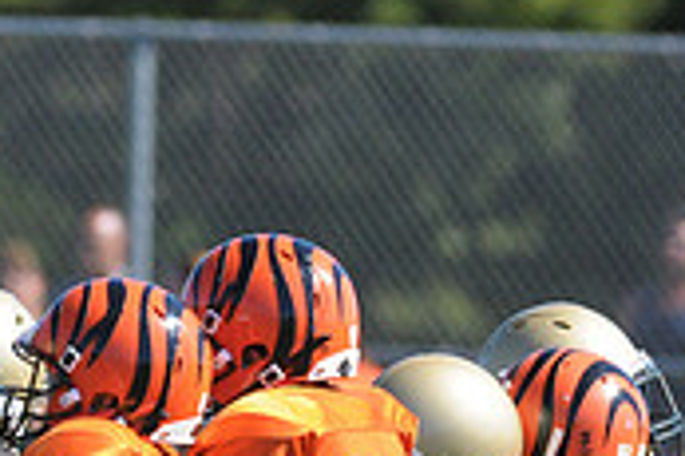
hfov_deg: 1.9
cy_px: 704
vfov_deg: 1.3
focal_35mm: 1059
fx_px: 20131
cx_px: 147
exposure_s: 1/3200
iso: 640
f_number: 4
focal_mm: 210
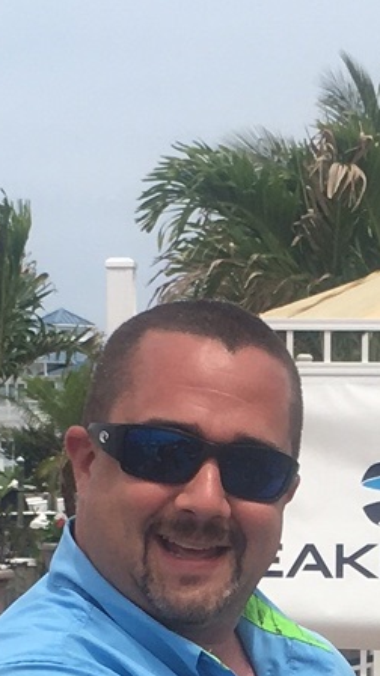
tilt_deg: -6.3
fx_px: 2548
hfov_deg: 8.5
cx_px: 371
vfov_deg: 14.7
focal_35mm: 142
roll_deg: +0.5
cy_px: 784
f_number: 2.2
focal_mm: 4.15
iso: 25
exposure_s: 1/1832
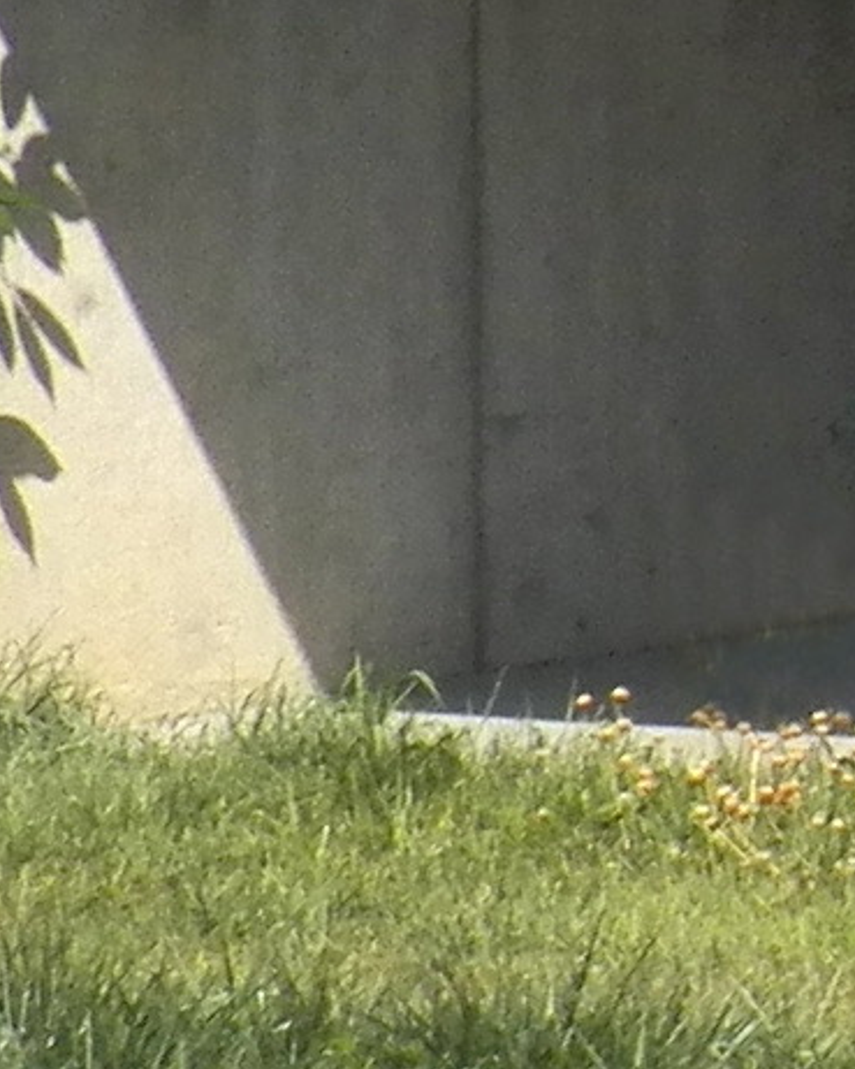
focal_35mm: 237
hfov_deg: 5.3
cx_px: 4071
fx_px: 7494
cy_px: -517
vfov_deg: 8.0
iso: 125
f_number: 4
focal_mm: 4.9
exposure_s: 1/1600
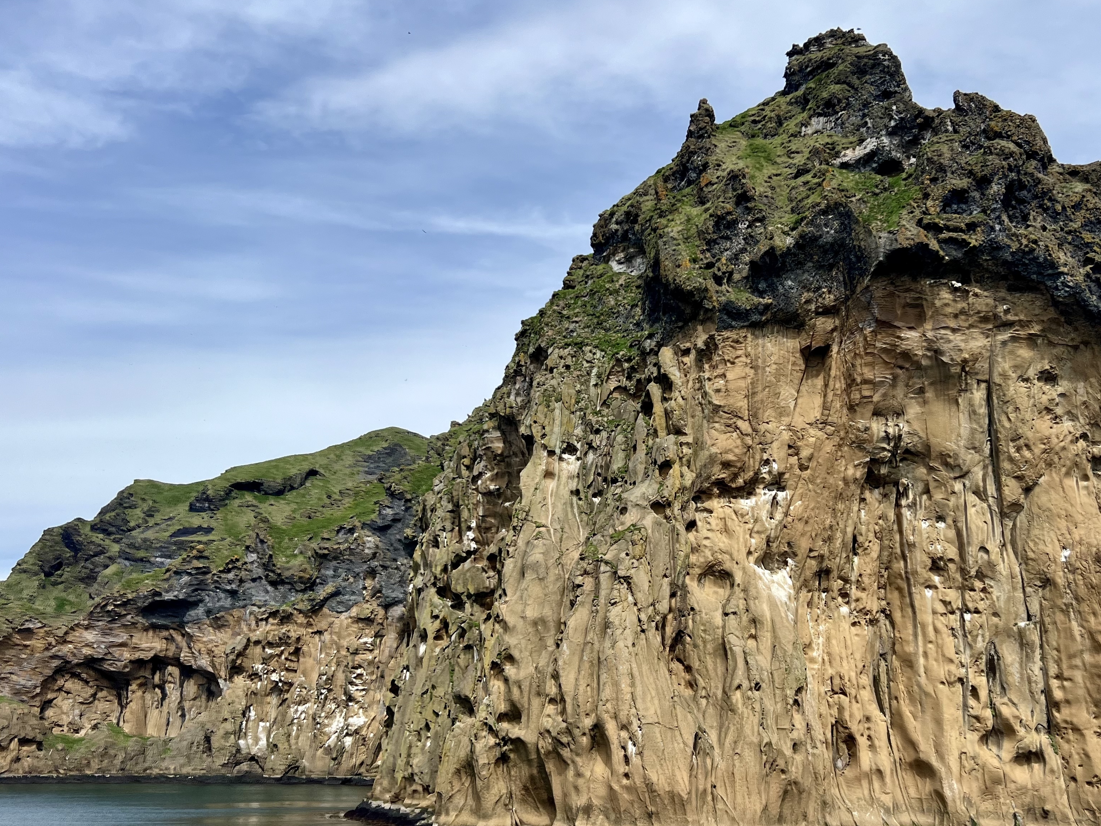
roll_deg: -1.5
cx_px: 603
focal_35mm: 34
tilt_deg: +15.3
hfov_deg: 53.9
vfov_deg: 41.8
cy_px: 438
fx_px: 1081
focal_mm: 5.7
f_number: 1.5
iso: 50
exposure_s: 1/4630
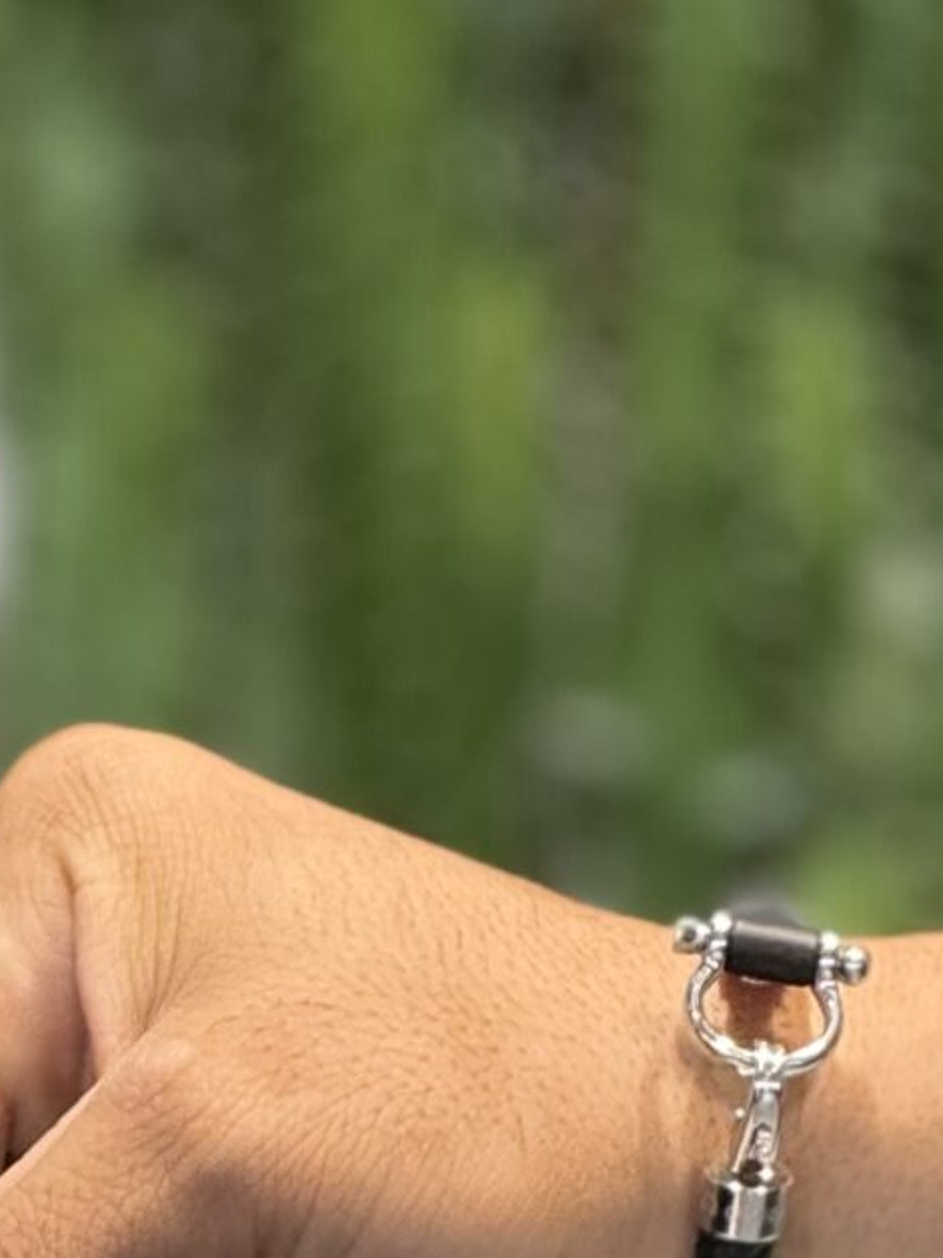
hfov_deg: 3.0
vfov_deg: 4.0
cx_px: -479
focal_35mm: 489
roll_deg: -1.8
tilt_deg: -12.3
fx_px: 17762
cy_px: 2404
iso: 125
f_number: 2.8
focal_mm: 15.66
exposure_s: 1/100
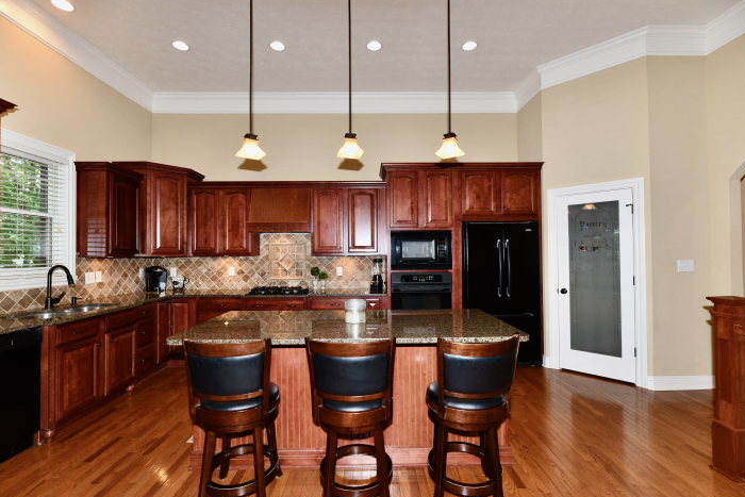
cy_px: 260
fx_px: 310
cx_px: 365
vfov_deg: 77.3
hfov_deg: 100.4
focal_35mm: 15
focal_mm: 14
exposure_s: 1/60
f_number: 6.3
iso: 640
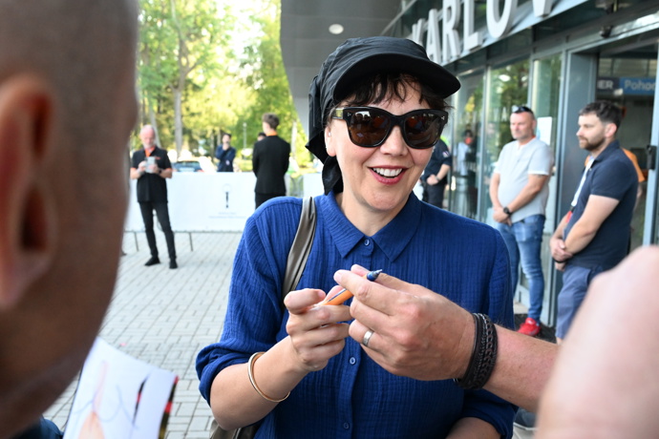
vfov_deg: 36.9
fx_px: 659
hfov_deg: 53.1
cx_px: 330
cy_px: 220
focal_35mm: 36
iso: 2500
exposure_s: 1/500
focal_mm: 24
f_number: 5
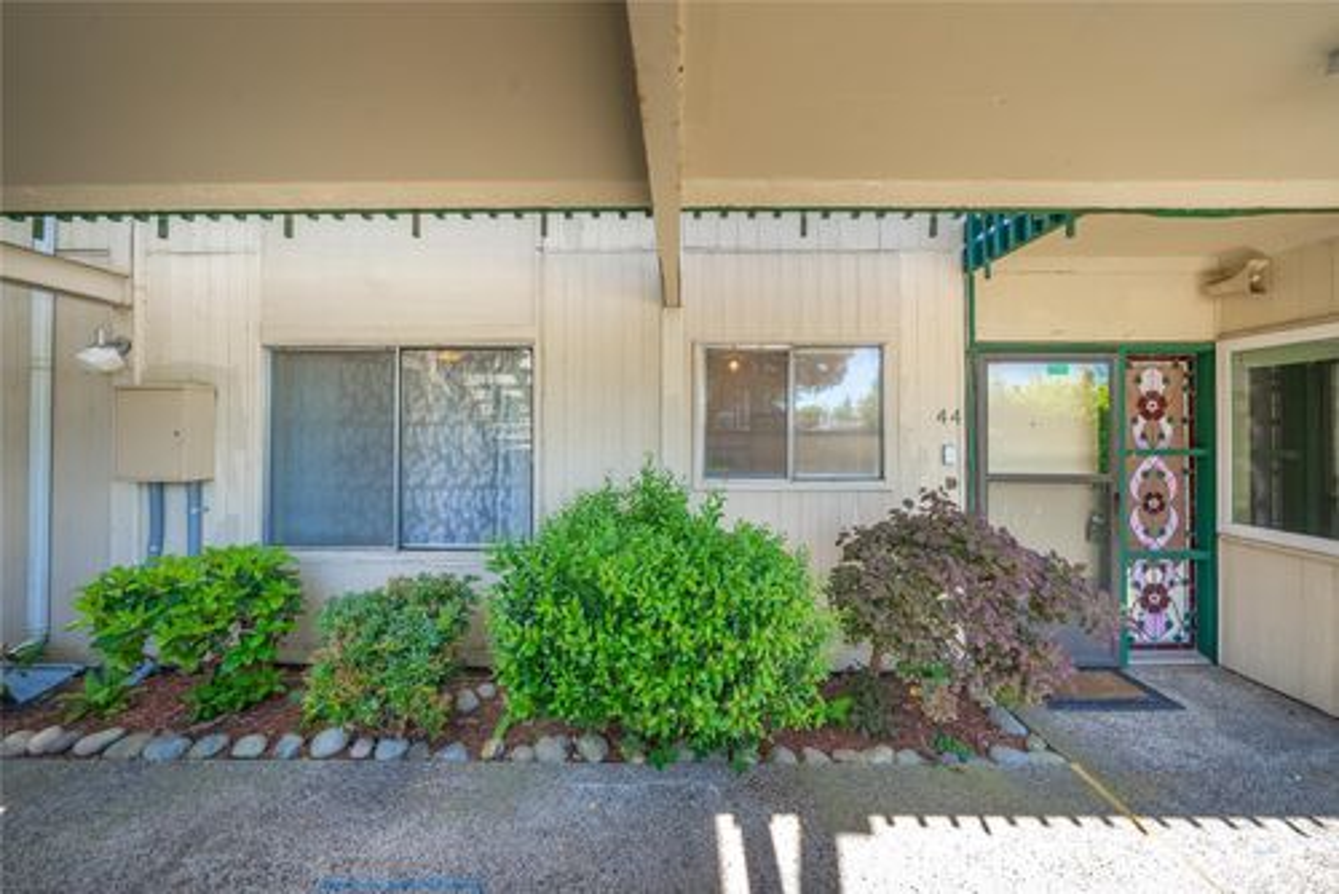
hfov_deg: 112.6
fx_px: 447
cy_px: 447
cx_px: 670
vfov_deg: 90.1
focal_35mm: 12
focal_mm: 12
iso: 160
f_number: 7.1
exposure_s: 1/30
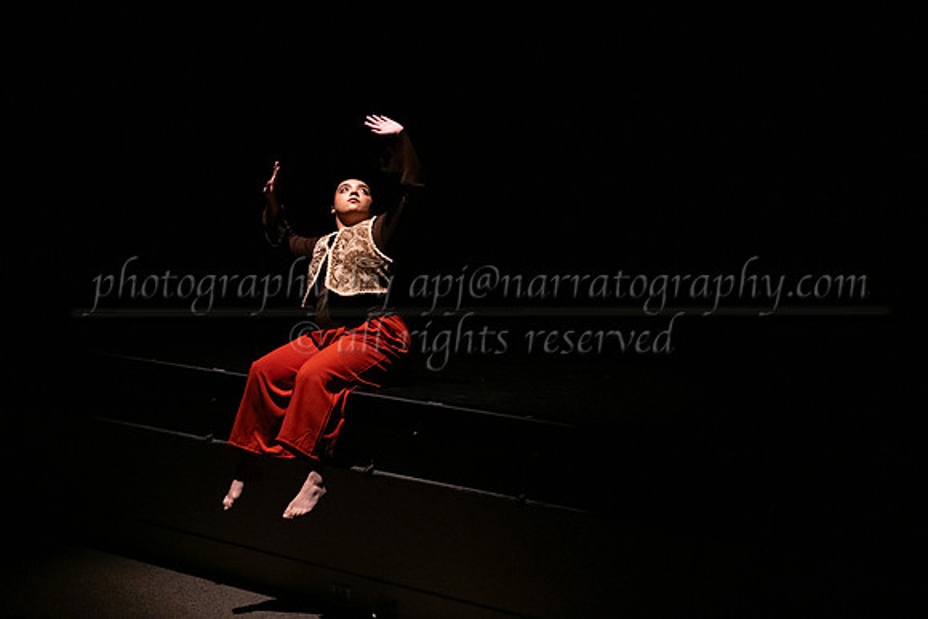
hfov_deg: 27.0
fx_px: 1934
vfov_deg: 18.2
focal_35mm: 75
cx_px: 464
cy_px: 310
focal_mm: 75
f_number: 4
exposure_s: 1/400
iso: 4000
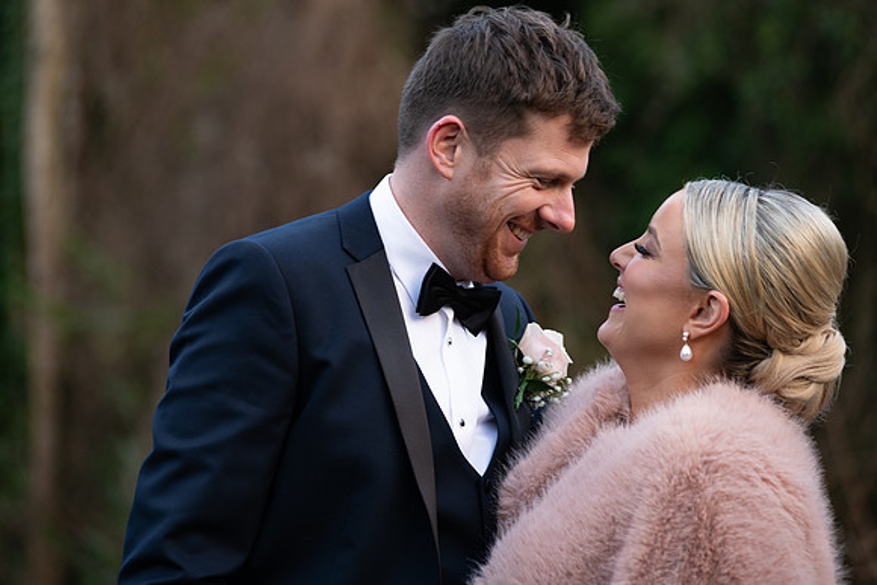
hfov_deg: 14.2
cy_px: 292
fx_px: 3533
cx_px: 438
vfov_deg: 9.5
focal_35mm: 145
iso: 200
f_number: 3.5
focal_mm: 145
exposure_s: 1/160
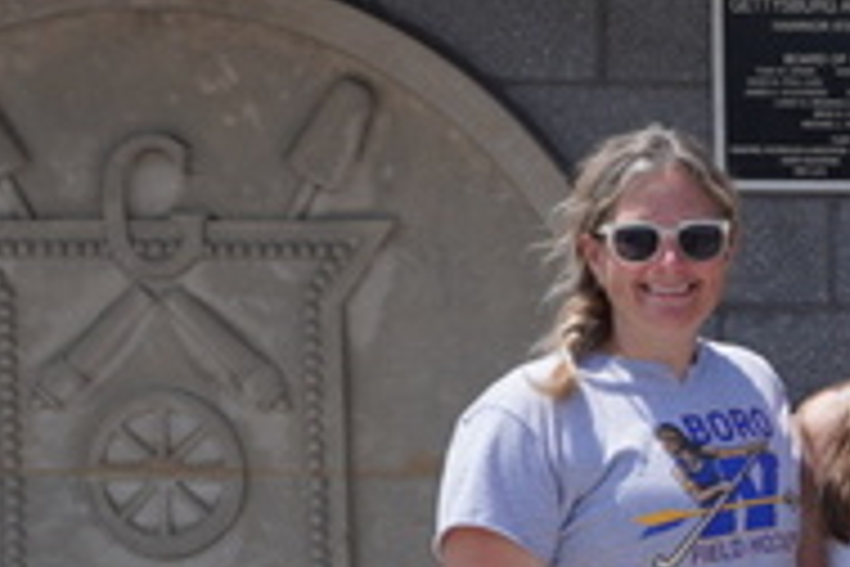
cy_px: 765
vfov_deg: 7.3
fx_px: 4368
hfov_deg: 10.1
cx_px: 1844
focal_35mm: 185
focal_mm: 35
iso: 100
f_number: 4.5
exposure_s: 1/800
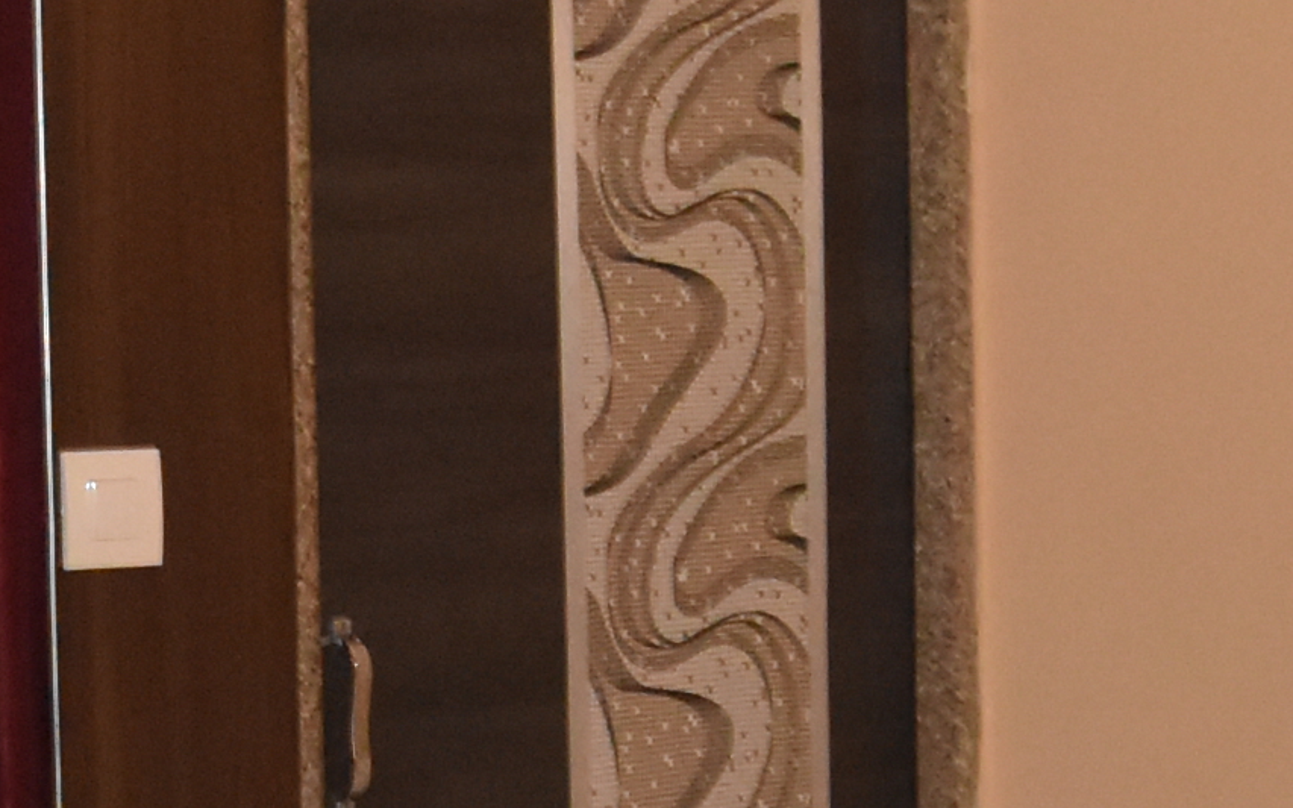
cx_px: -17
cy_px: 759
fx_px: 5109
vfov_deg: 9.0
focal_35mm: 145
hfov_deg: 14.2
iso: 3200
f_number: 3.5
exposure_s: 1/40
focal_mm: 18
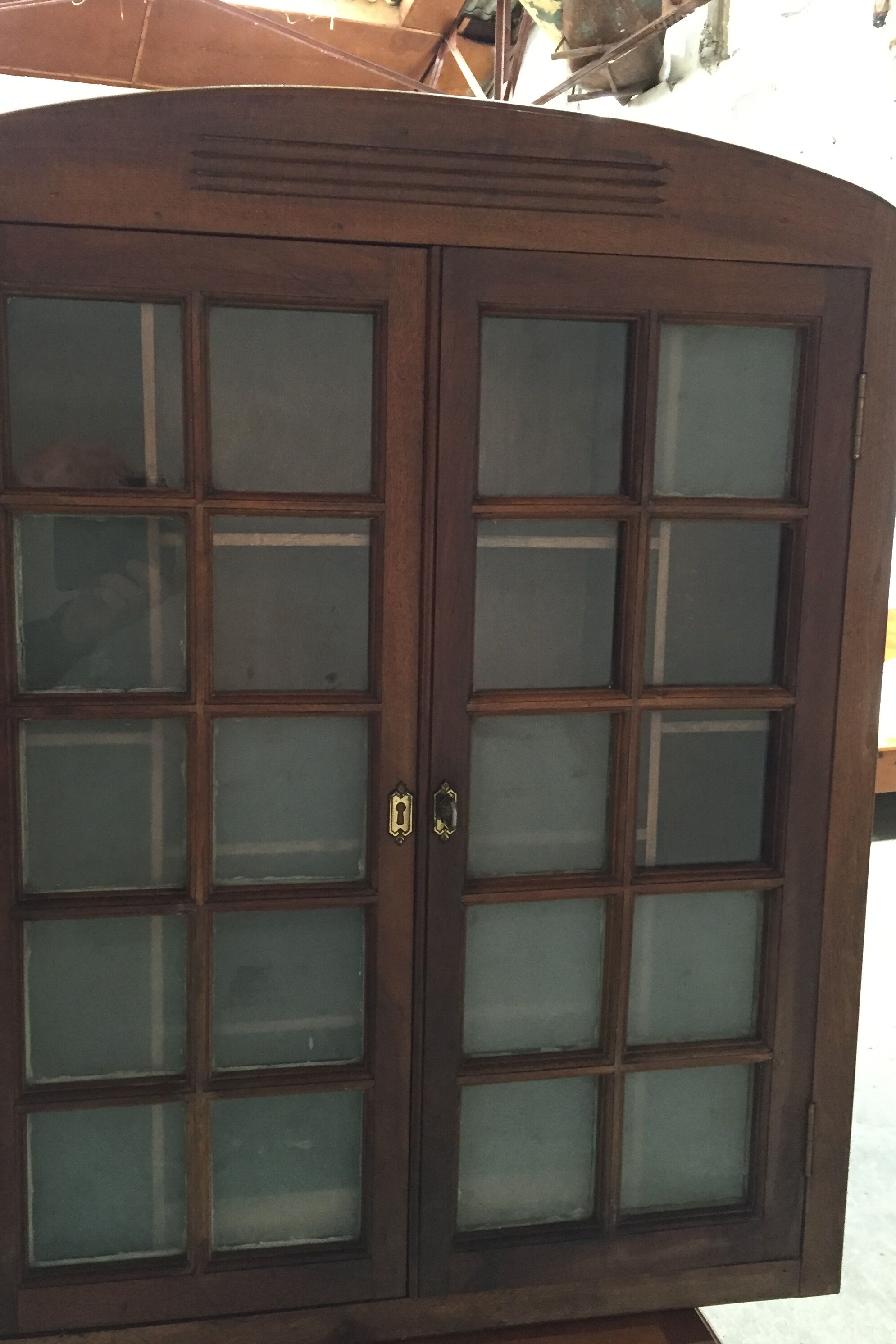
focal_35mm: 33
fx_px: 1232
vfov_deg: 57.2
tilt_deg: -9.2
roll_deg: -1.2
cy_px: 681
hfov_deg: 39.9
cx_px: 392
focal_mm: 4.15
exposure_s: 1/25
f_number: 2.2
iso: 250
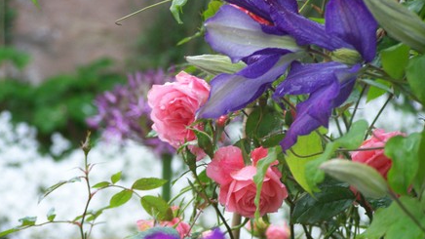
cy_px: 158
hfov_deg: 14.1
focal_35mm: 153
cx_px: 212
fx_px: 1724
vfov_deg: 7.9
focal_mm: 23.1
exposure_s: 1/40
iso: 160
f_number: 3.3
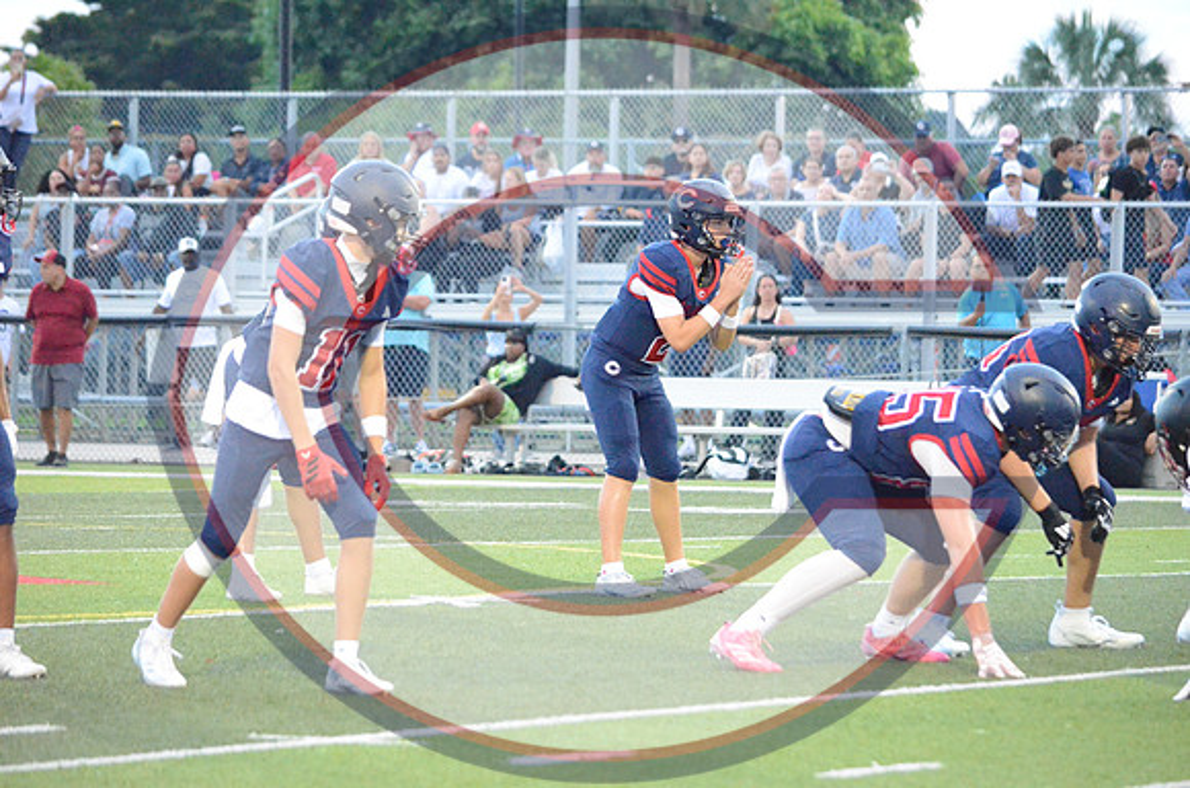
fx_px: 8163
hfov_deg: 8.3
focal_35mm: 248
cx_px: 595
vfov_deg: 5.5
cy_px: 394
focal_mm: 165
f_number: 5
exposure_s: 1/500
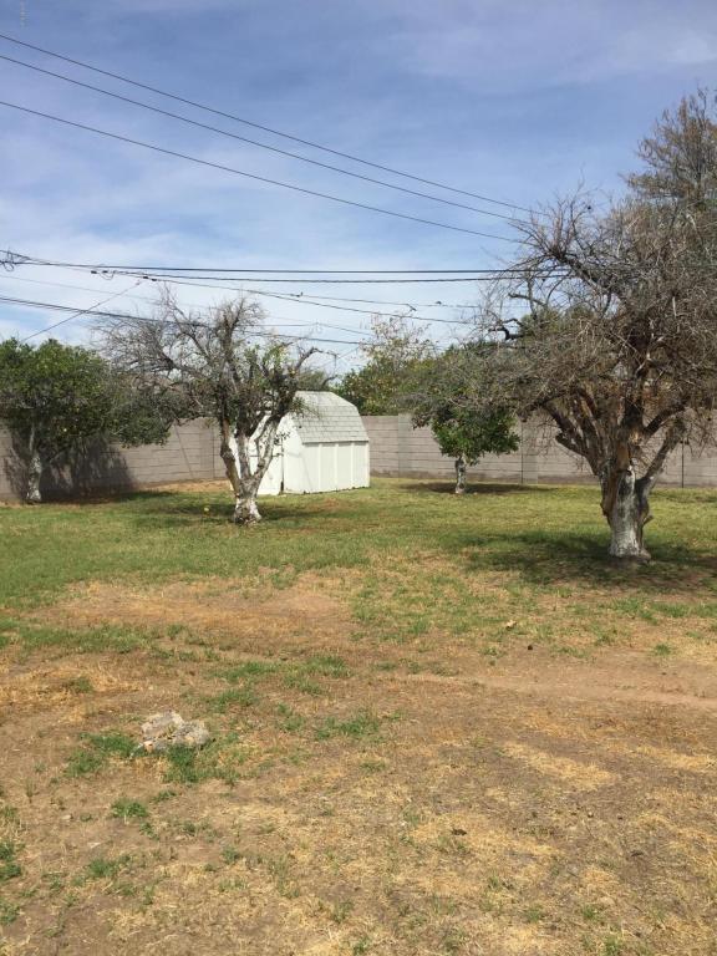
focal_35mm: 29
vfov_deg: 61.7
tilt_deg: -2.5
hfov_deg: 48.2
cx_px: 358
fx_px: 801
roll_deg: -0.4
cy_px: 478
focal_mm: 4.15
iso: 32
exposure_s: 1/2825
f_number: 2.2
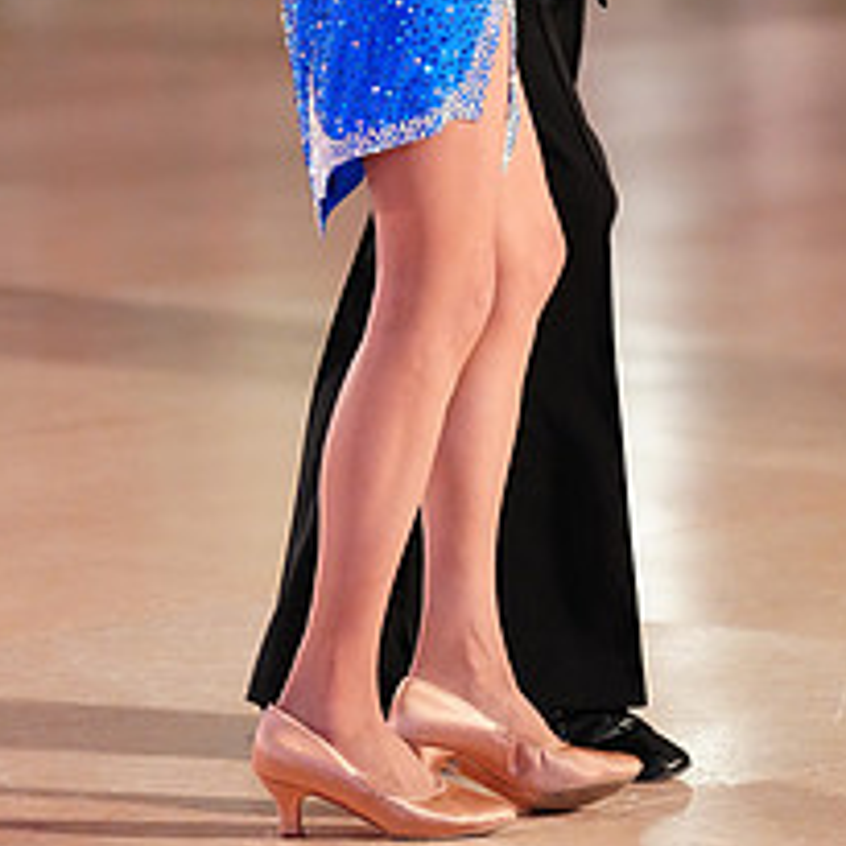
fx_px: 8931
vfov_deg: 5.4
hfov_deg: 5.4
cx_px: 514
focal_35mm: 323
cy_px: -223
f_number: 2.8
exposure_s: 1/400
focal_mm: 134
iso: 5000
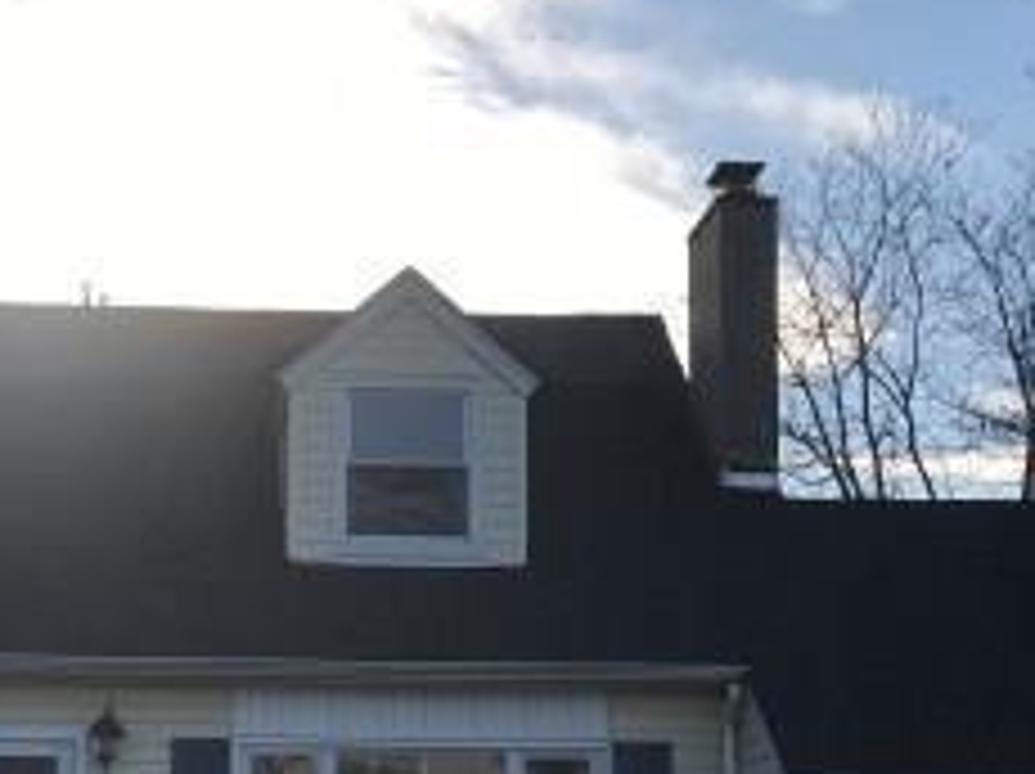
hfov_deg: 24.8
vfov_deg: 18.3
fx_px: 2330
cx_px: 284
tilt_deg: +5.2
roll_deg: -0.2
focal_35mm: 78
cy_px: 796
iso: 20
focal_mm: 3.99
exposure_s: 1/3300
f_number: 1.8
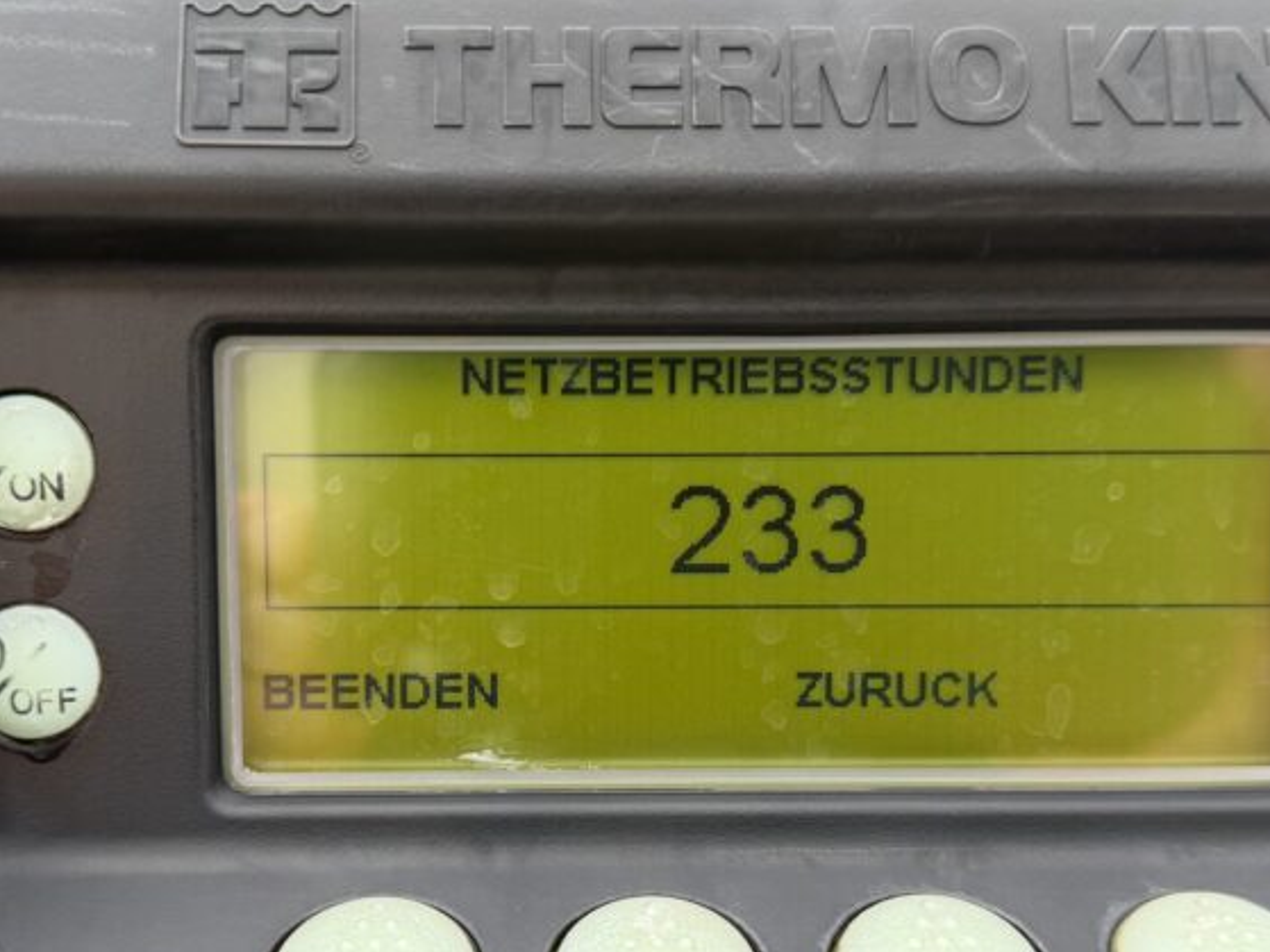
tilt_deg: +17.0
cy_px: 575
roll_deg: +0.7
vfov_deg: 32.8
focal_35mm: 44
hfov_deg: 42.9
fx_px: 1614
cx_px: 579
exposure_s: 1/403
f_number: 1.78
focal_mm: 6.76
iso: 100
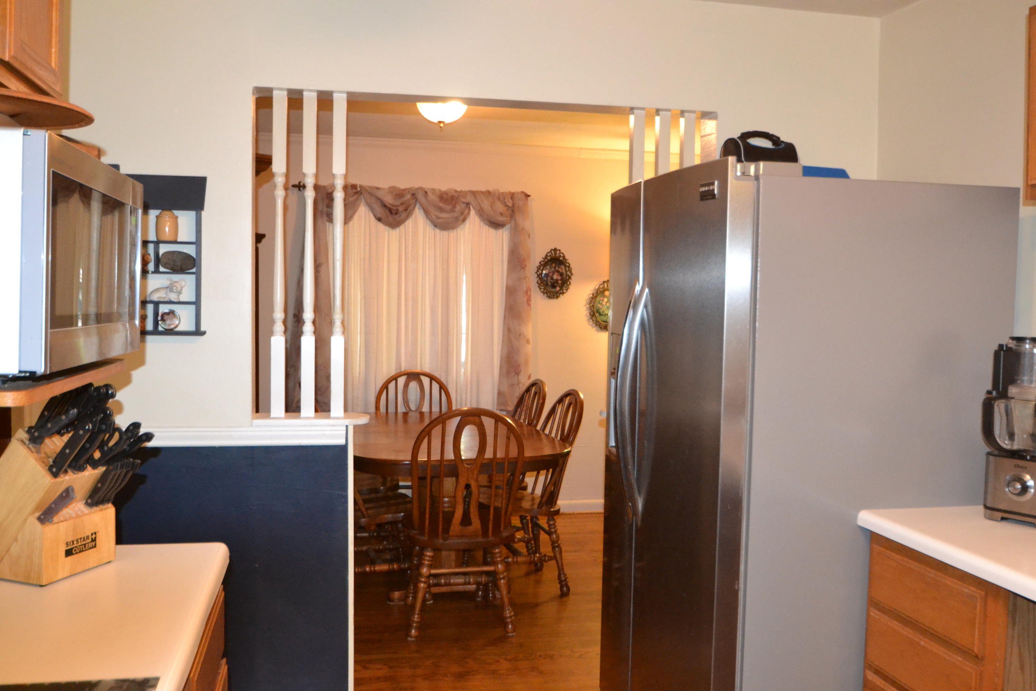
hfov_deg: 61.9
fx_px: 863
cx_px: 518
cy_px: 346
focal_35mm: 30
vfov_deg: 43.6
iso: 3200
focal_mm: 20
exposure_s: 1/60
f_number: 4.2
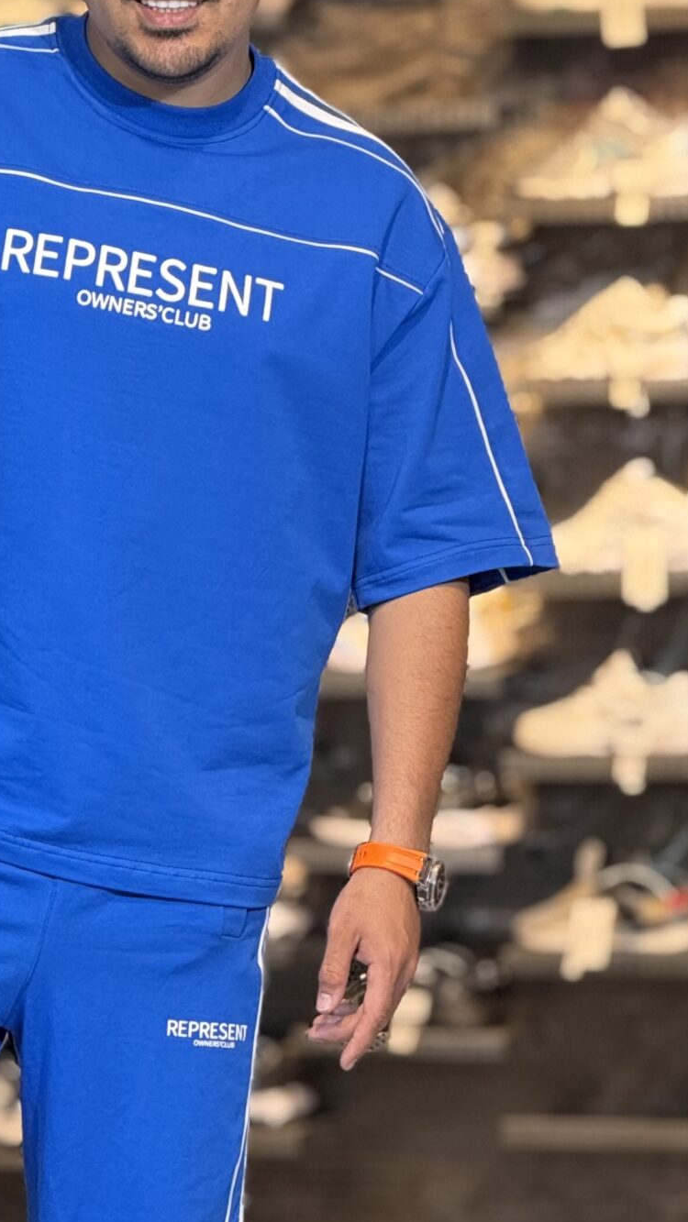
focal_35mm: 251
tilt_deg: -1.9
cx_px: 122
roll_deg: +0.1
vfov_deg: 8.6
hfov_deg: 4.8
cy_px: 780
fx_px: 8139
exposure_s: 1/100
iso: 320
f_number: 2.8
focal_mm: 15.66
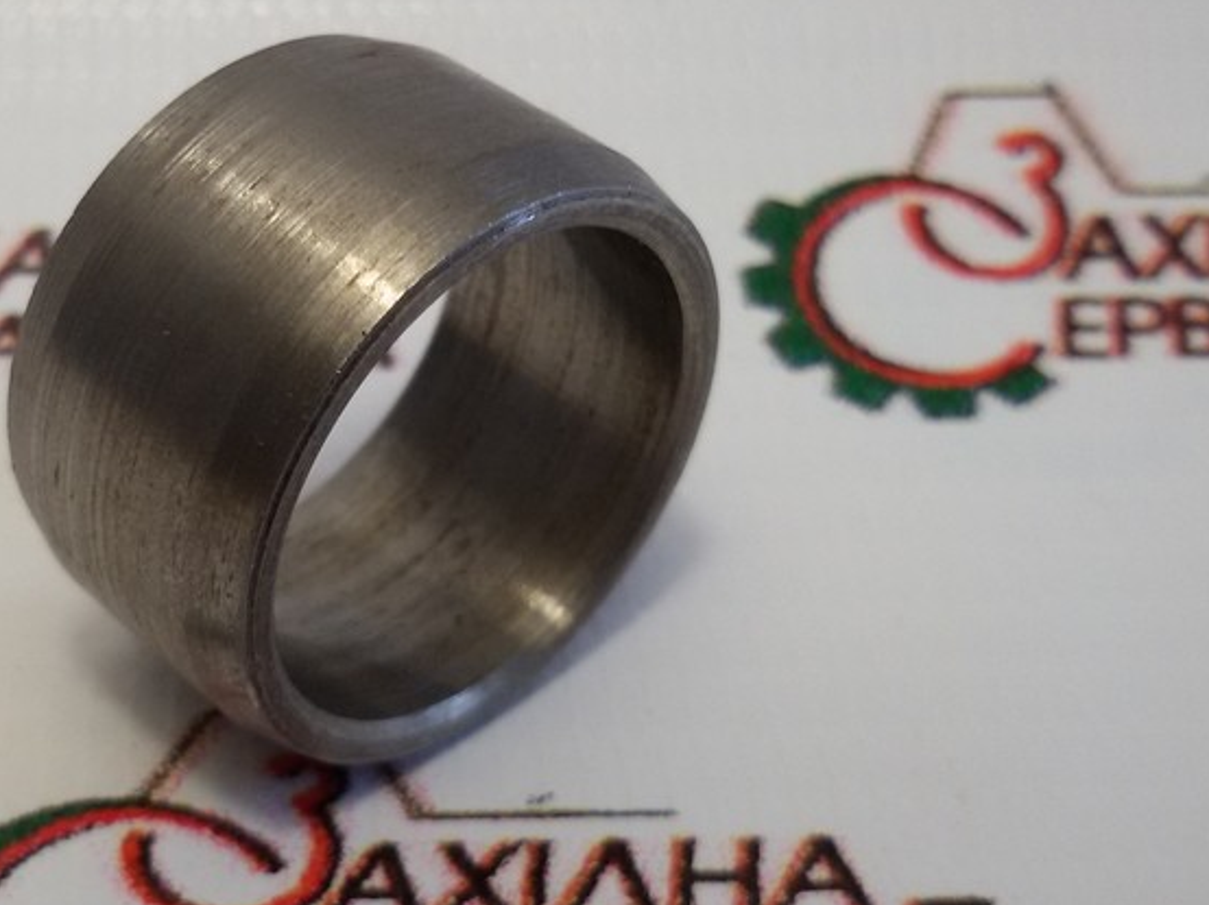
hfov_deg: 34.0
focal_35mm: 56
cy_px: 441
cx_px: 388
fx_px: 1955
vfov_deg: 26.1
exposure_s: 1/100
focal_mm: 2.93
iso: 64
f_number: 2.4
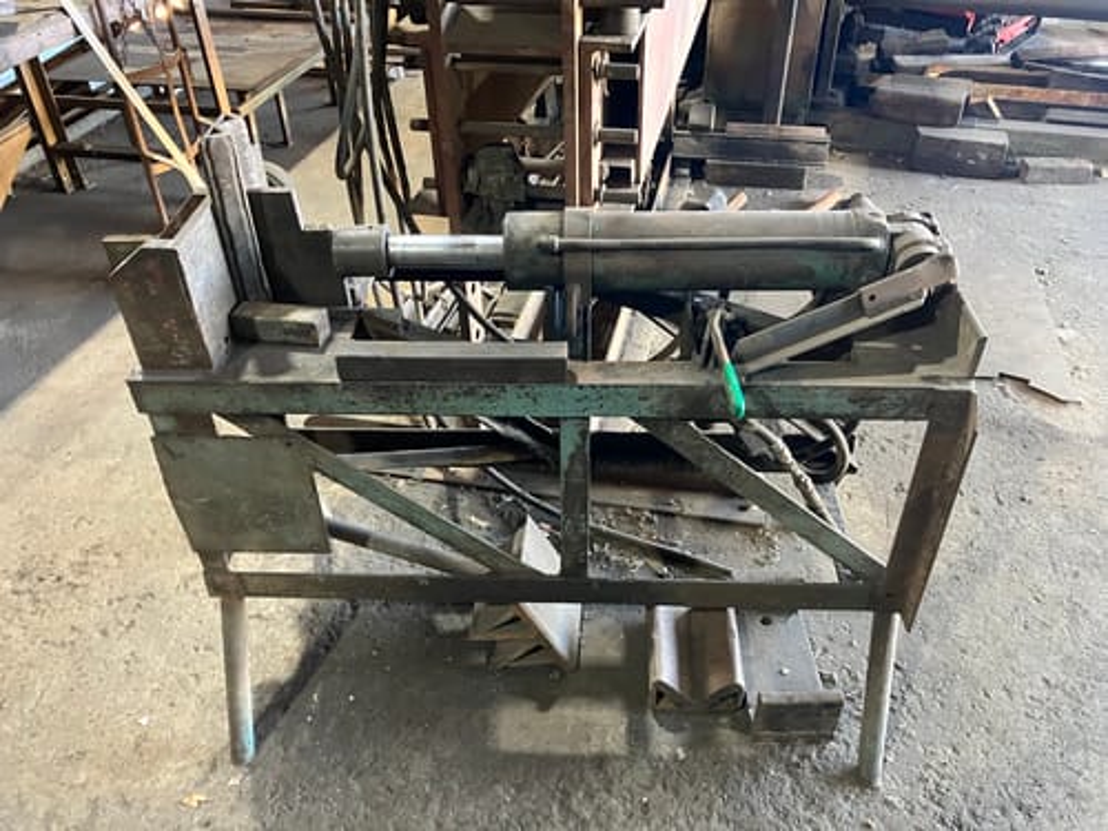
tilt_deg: -37.0
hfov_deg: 63.4
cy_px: 416
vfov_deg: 49.7
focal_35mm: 28
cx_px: 554
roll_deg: +2.2
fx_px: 896
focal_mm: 3.99
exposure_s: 1/33
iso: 400
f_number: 1.8
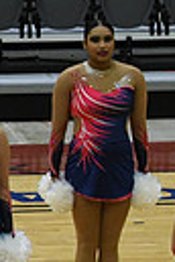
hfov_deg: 2.9
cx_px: -411
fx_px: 3434
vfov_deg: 4.4
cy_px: 216
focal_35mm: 471
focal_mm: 70
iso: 4000
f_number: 4
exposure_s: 1/500
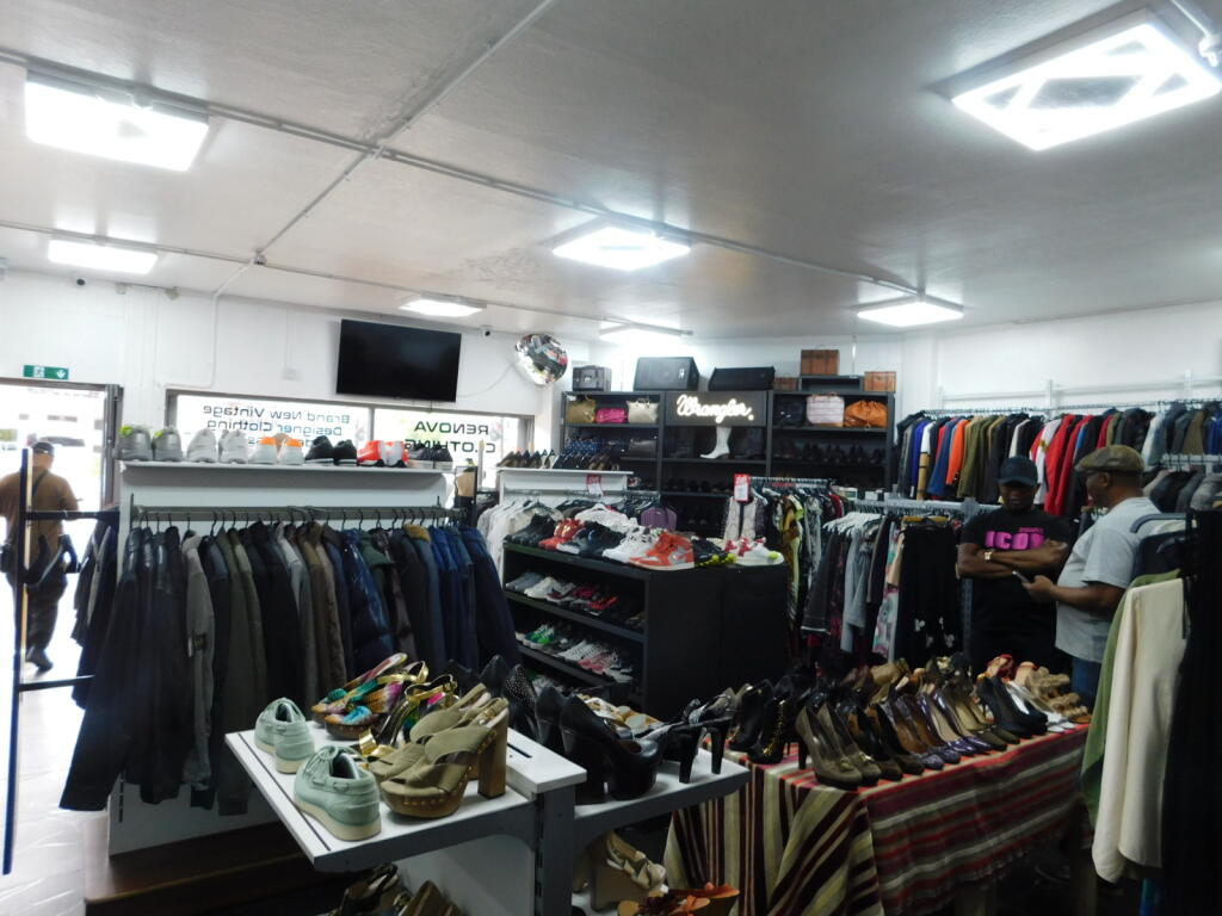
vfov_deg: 58.9
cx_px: 611
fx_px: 812
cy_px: 458
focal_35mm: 23
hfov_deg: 73.9
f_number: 3
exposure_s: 1/30
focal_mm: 4
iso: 140
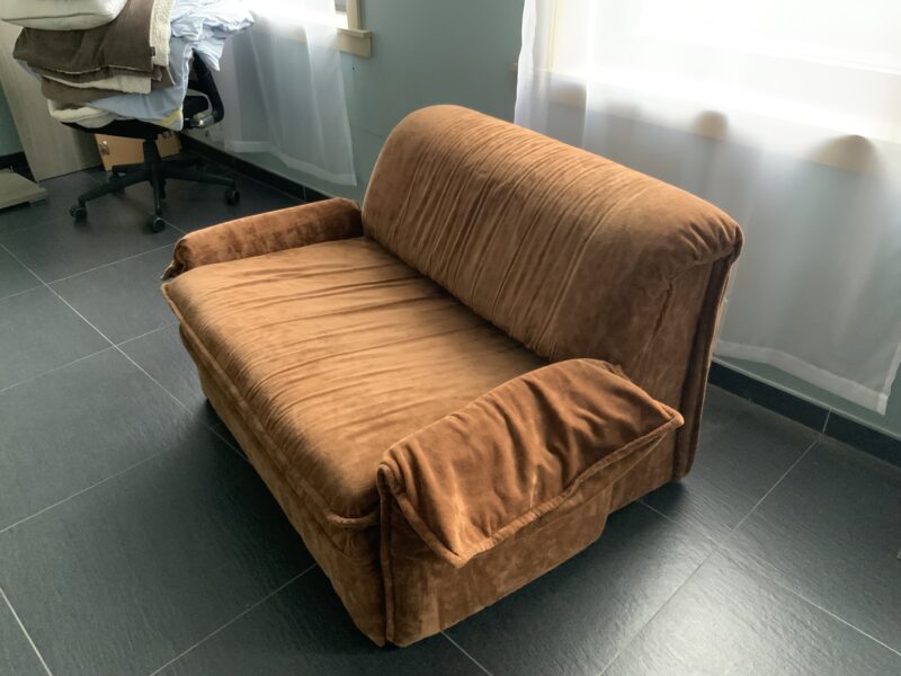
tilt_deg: -32.7
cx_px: 450
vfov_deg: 48.2
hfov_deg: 61.7
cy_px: 338
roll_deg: +0.4
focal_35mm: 29
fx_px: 755
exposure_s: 1/40
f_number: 1.8
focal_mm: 3
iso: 320
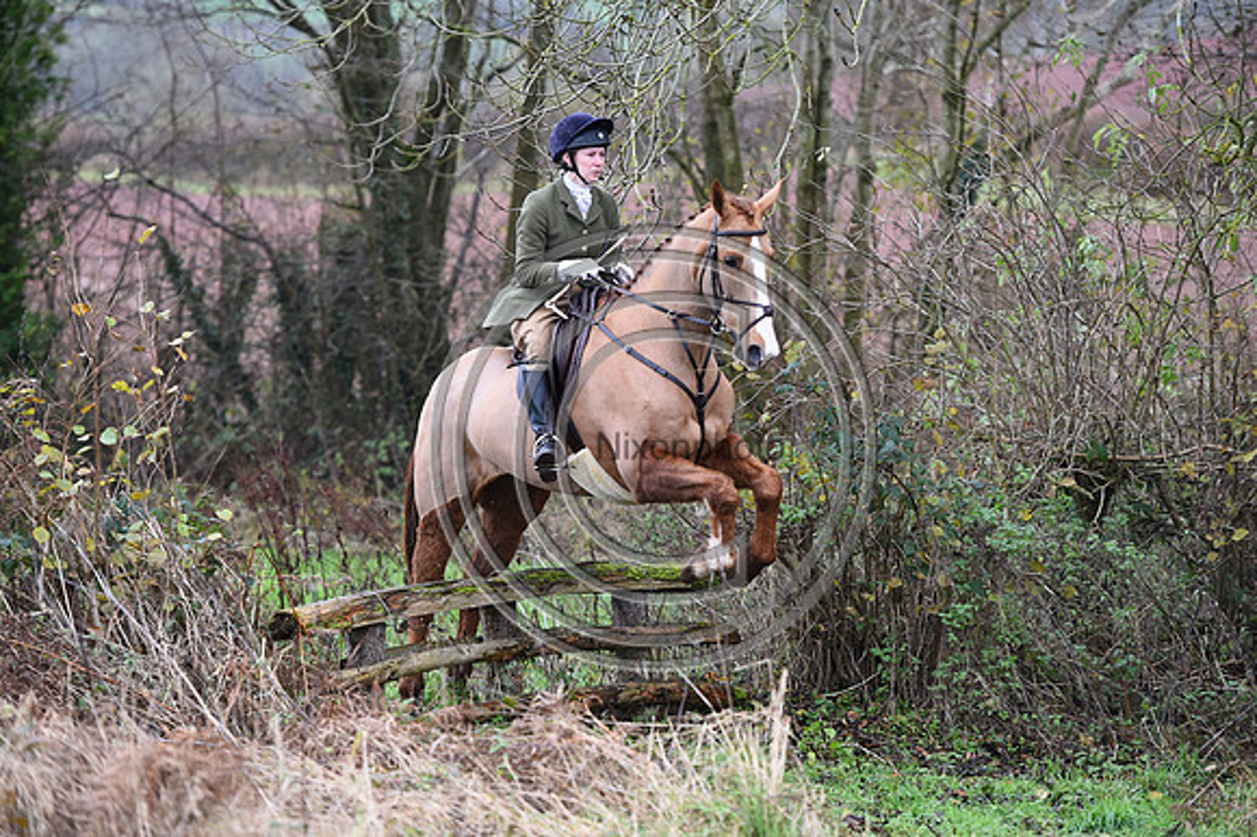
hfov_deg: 14.2
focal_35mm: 145
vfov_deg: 9.5
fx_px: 5060
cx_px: 628
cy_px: 418
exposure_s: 1/1000
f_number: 3.5
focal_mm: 145
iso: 1250
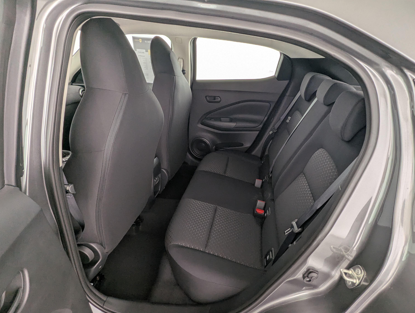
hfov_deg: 87.6
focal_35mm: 18
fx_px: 216
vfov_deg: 71.5
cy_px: 176
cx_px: 221
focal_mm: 2.35
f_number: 2.2
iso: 68
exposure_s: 1/63.9
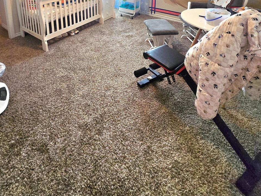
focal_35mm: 21
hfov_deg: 78.3
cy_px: -9
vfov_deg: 49.1
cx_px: 108
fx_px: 158
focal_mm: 1.7
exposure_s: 1/60.2
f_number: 2.2
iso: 160
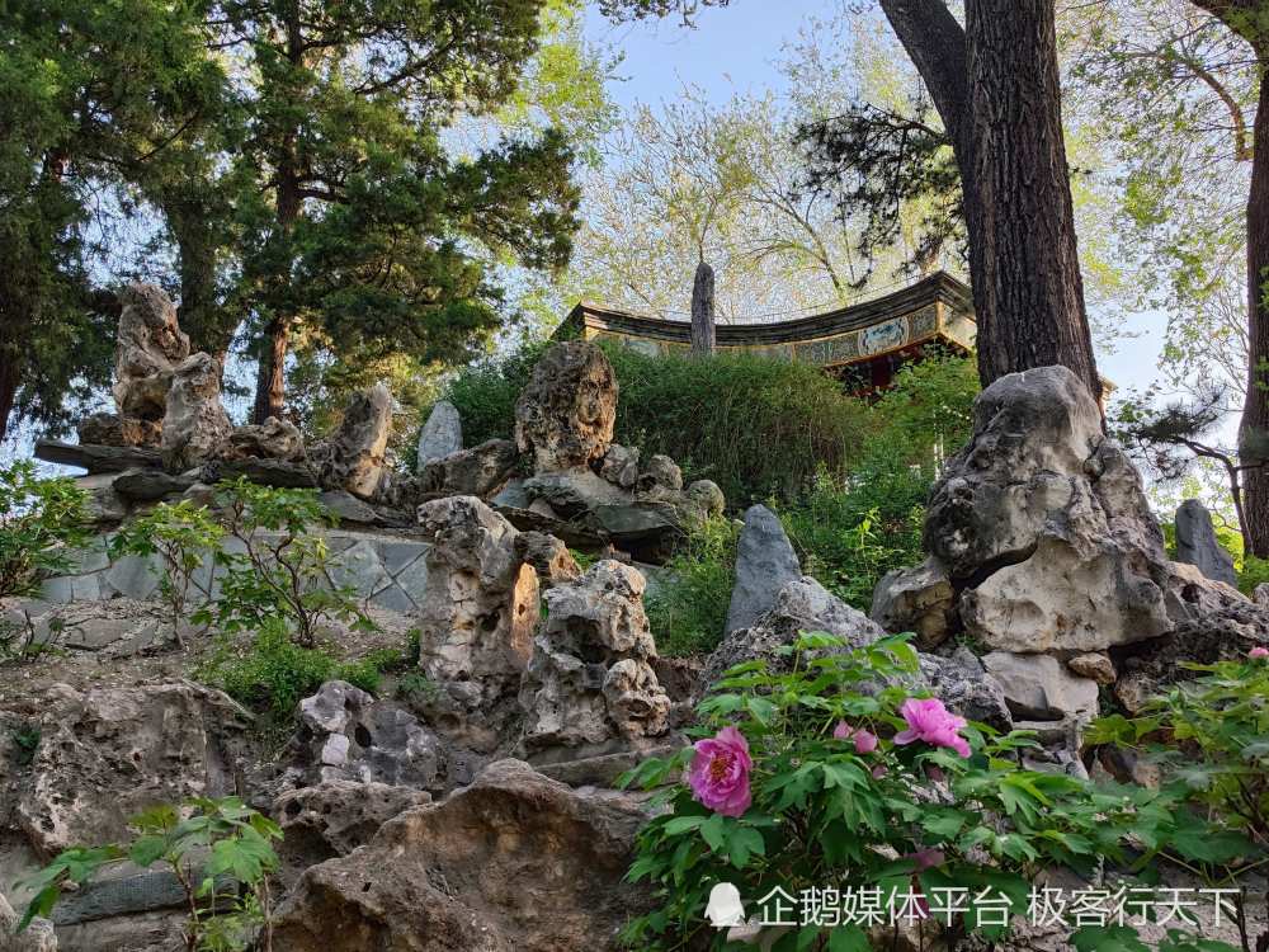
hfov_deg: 71.6
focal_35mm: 24
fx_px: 880
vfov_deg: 56.8
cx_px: 634
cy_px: 476
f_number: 1.9
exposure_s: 1/586
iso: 50
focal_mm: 6.92
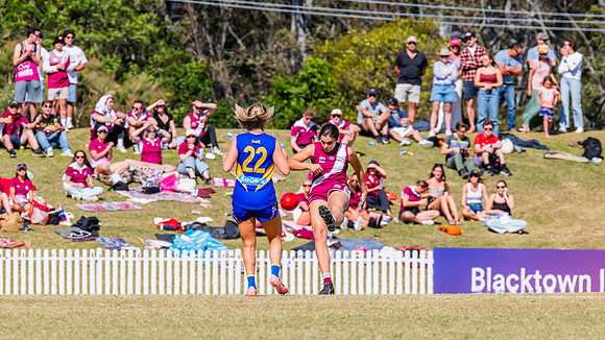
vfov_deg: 2.2
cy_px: 190
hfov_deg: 3.8
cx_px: 333
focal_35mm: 563
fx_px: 9027
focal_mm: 420
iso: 800
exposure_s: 1/1600
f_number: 11
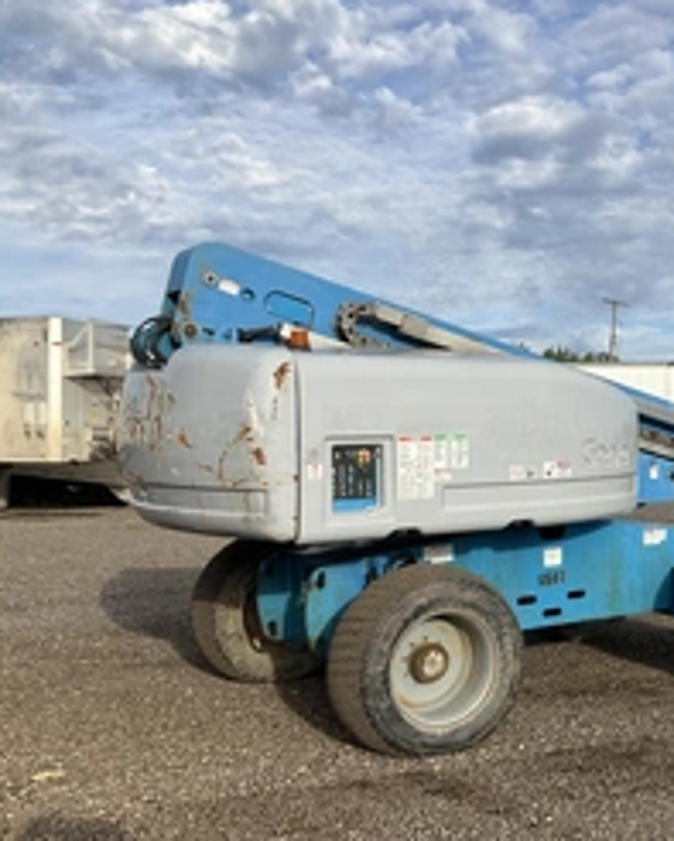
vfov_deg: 40.3
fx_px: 1146
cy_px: 472
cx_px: 636
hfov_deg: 30.9
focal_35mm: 46
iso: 25
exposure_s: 1/1626
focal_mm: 3
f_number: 1.8
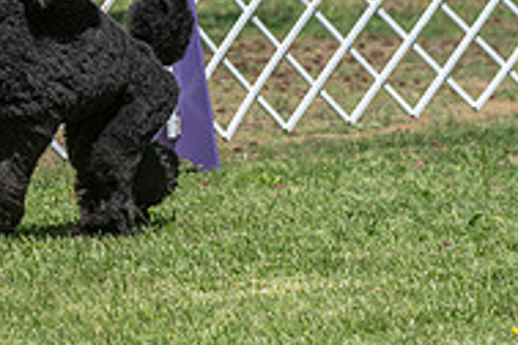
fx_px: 5295
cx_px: -30
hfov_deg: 5.6
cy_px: -21
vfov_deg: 3.7
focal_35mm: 368
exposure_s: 1/1000
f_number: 5
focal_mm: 120
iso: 250
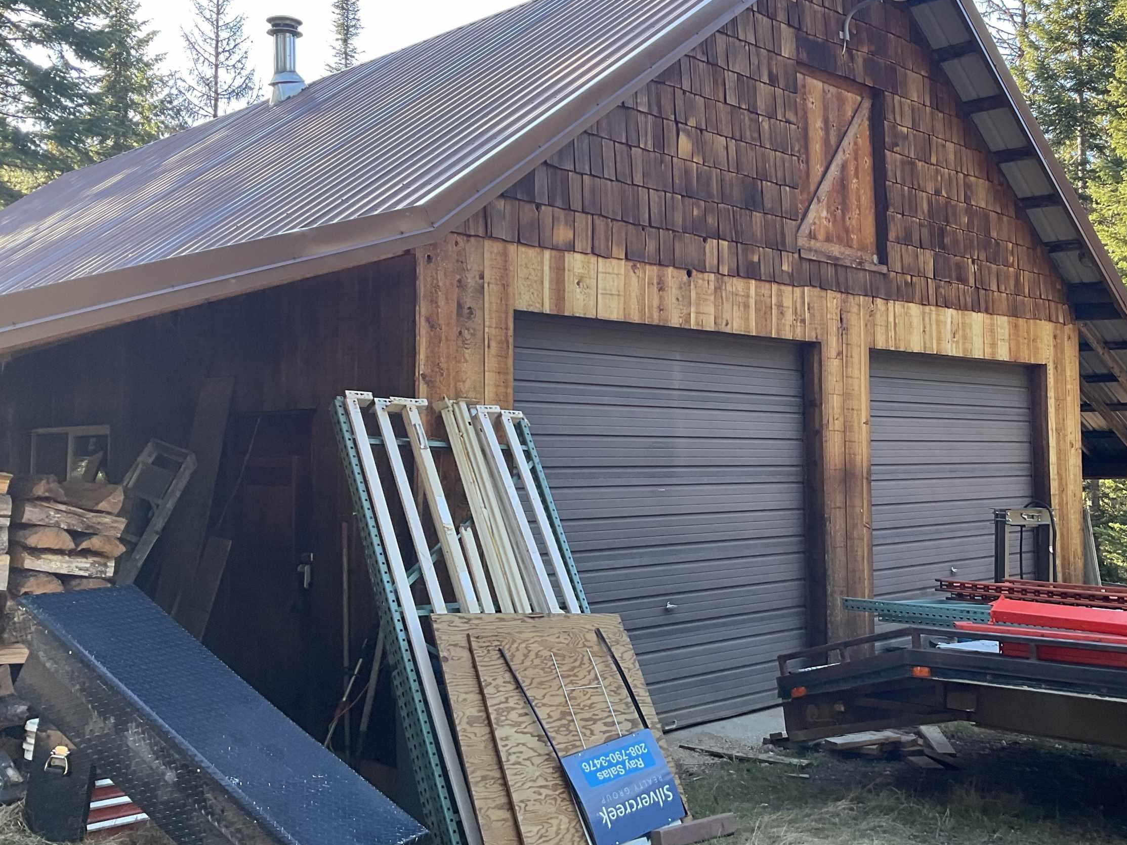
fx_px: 1302
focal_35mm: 40
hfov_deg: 46.1
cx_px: 753
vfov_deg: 35.9
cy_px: 354
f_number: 1.8
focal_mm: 3
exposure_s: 1/120
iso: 32
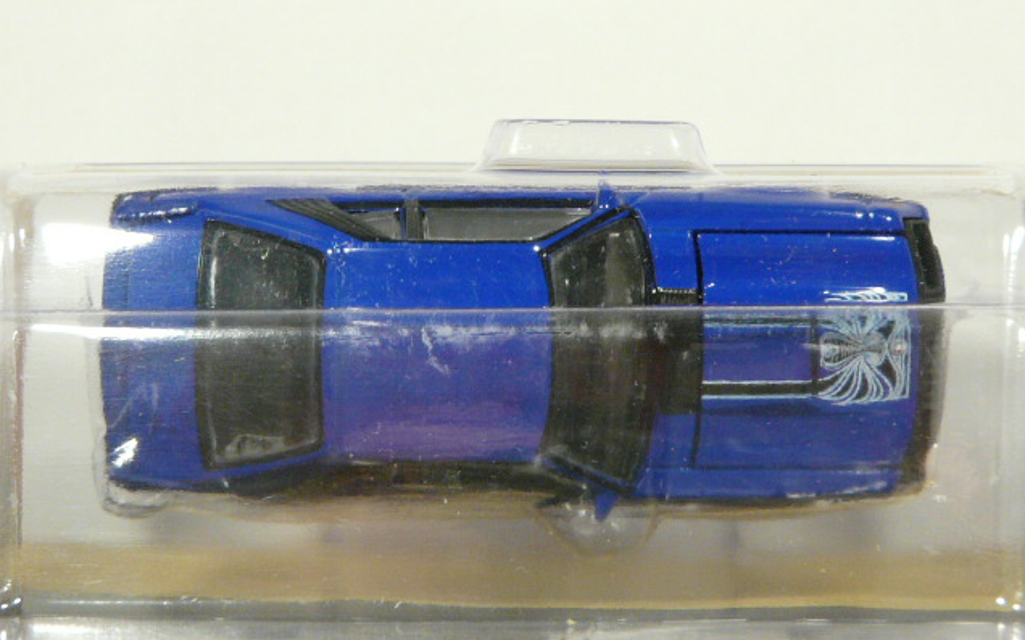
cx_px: 514
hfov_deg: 16.3
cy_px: 287
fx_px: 3574
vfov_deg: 10.2
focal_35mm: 128
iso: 200
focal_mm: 12.3
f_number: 3.2
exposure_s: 1/40
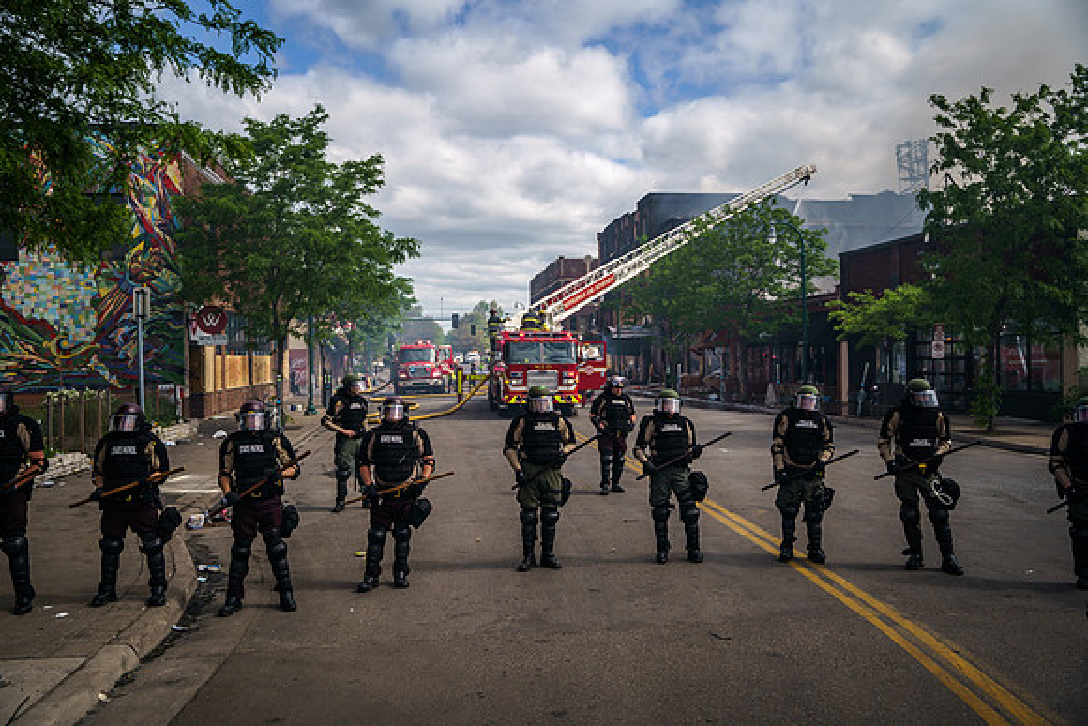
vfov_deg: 40.0
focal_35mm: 33
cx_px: 544
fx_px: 998
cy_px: 363
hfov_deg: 57.2
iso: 200
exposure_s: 1/4000
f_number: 2.8
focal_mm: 32.8
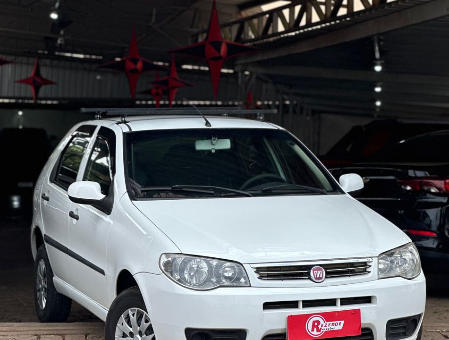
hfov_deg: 25.3
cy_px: 170
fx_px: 1002
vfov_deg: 19.3
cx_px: 224
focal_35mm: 77
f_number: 2.8
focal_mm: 9
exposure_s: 1/723
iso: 32
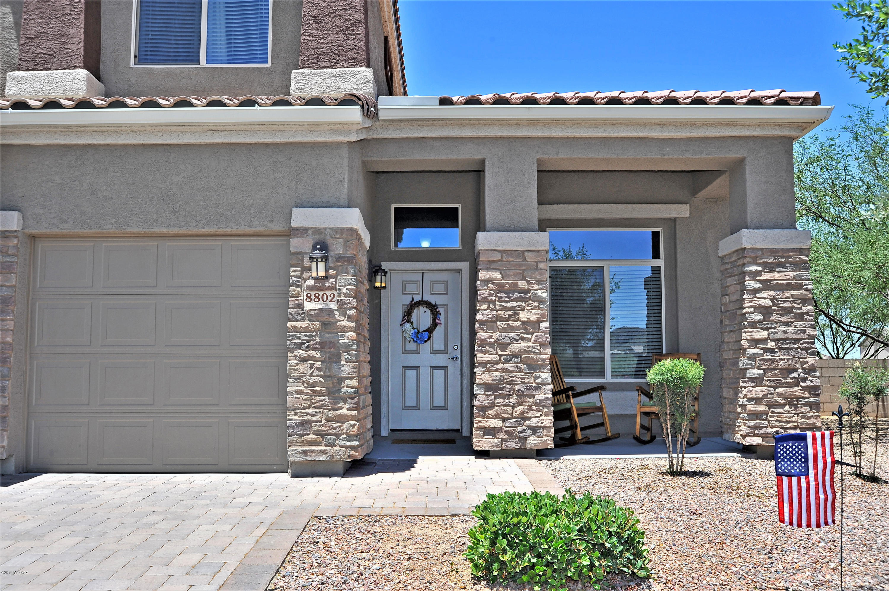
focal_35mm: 35
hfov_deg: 54.5
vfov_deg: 37.8
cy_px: 296
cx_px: 444
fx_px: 864
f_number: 10
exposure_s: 1/320
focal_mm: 35
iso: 320
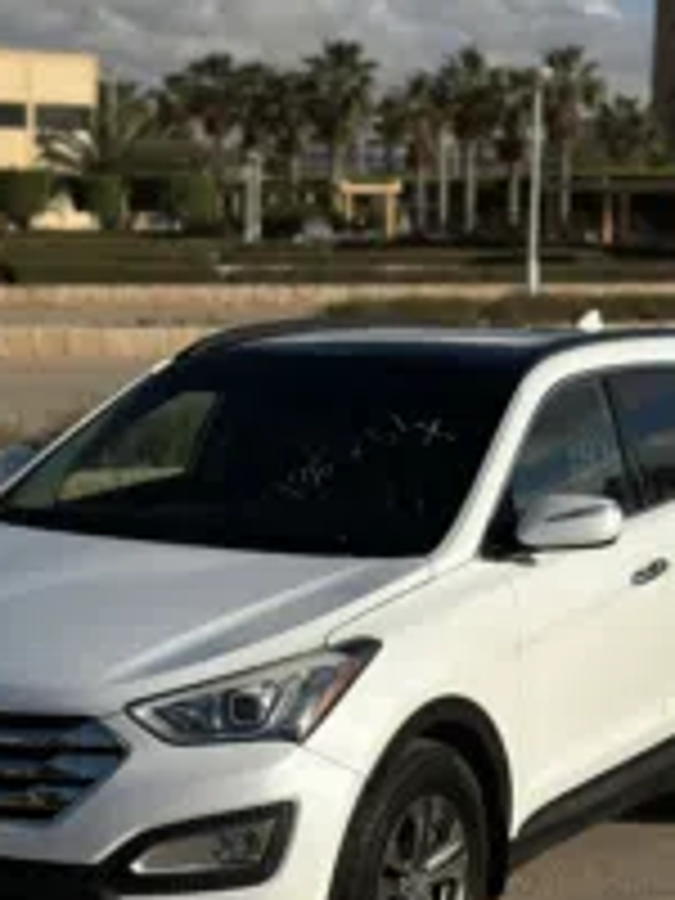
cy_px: 680
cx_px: 288
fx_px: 2496
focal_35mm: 96
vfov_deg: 20.3
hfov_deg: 15.4
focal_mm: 6.86
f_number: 1.78
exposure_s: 1/18868
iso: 80
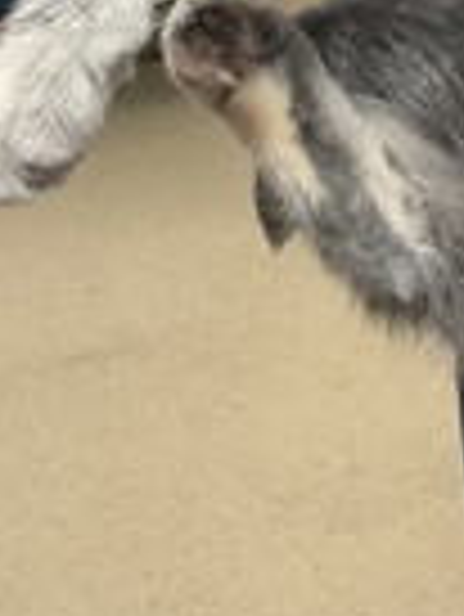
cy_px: -103
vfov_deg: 19.5
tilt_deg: -15.3
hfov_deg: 14.8
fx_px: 1695
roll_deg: -5.6
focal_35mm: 95
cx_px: 633
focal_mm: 3.3
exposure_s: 1/50
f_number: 2.4
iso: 200
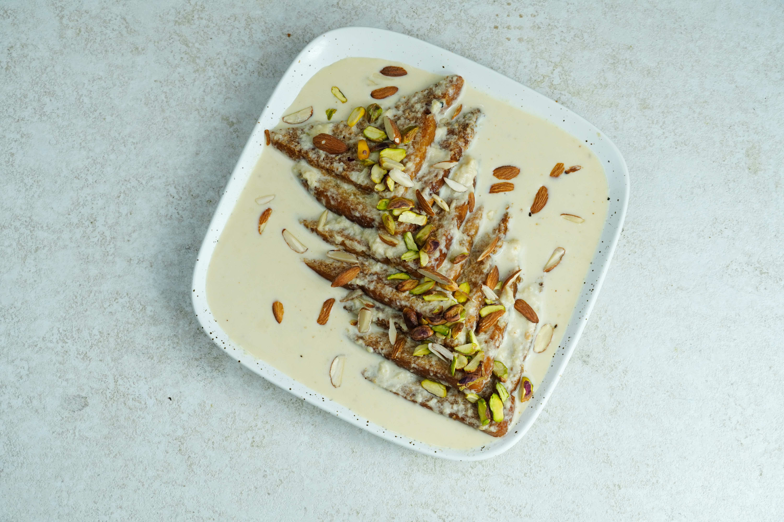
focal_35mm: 68
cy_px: 261
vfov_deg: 20.2
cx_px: 392
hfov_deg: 29.9
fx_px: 1470
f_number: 7.1
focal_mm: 45
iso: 320
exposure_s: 1/50
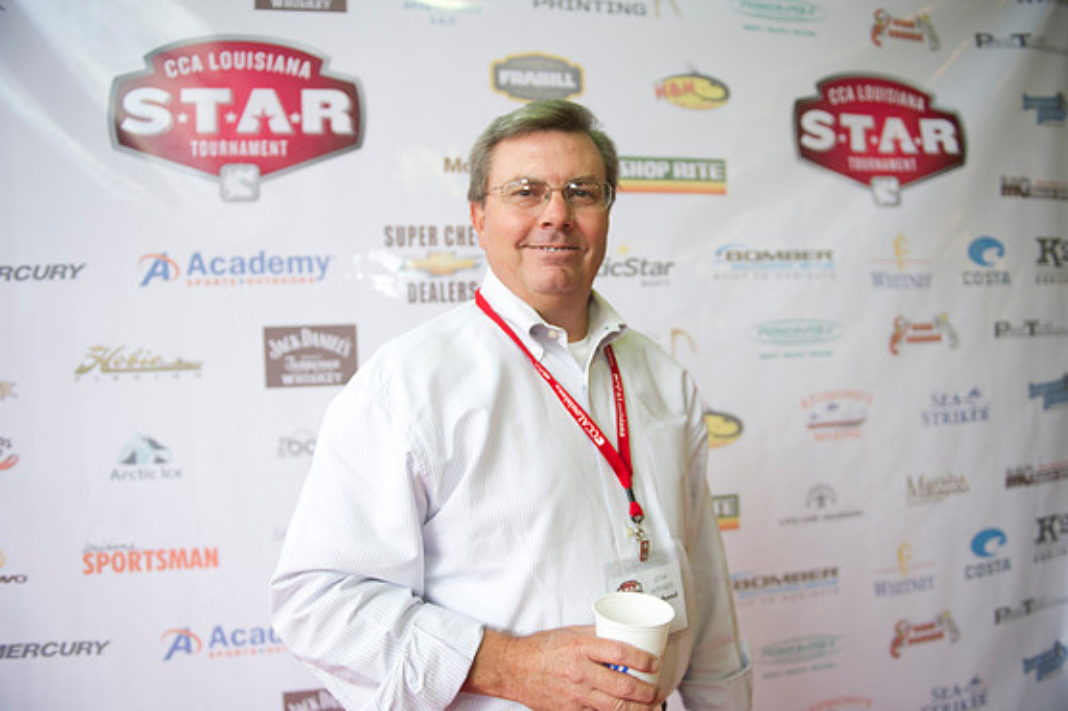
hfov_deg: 71.5
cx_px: 545
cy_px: 347
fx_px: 741
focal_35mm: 25
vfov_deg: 51.3
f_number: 2.8
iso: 640
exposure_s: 1/125
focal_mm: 24
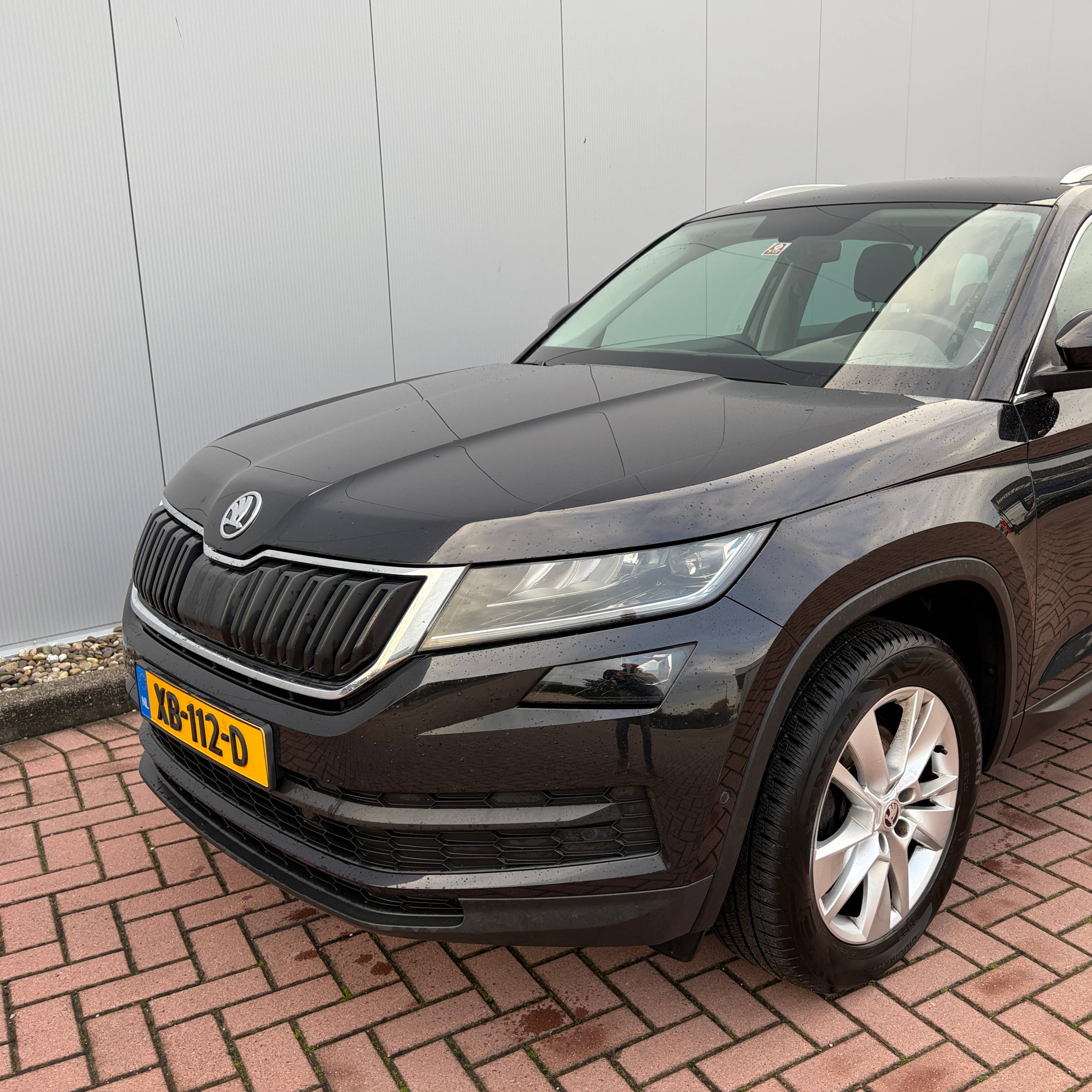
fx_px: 1106
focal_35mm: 31
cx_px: 727
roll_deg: -0.1
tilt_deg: -13.4
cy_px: 544
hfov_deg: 51.6
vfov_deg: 52.5
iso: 50
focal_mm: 5.96
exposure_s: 1/122
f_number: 1.6
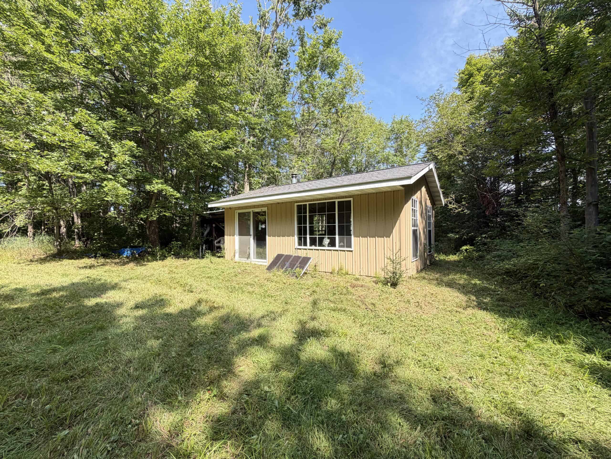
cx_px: 306
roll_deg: +0.0
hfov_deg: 102.1
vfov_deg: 85.7
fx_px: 247
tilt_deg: +0.8
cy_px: 230
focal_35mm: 14
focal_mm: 2.22
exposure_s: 1/368
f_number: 2.2
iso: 50
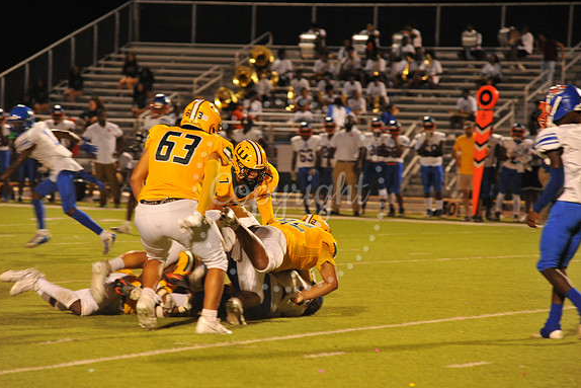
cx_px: 288
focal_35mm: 202
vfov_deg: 6.8
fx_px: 3261
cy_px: 195
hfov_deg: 10.2
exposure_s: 1/160
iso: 3200
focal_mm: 200
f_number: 5.6
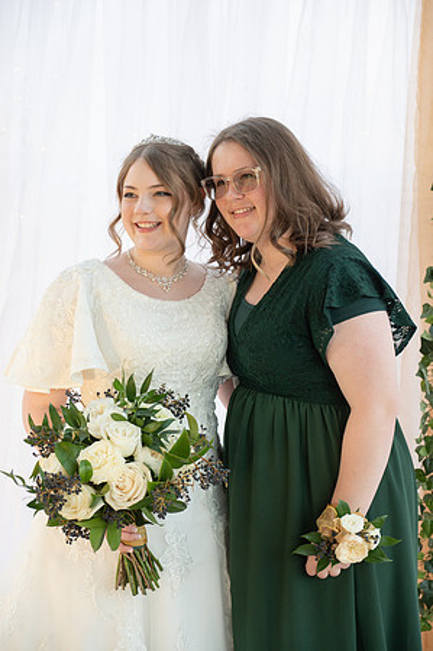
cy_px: 326
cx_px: 216
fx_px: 1266
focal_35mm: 70
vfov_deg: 28.9
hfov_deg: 19.4
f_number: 3.5
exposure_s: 1/800
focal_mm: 70
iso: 800
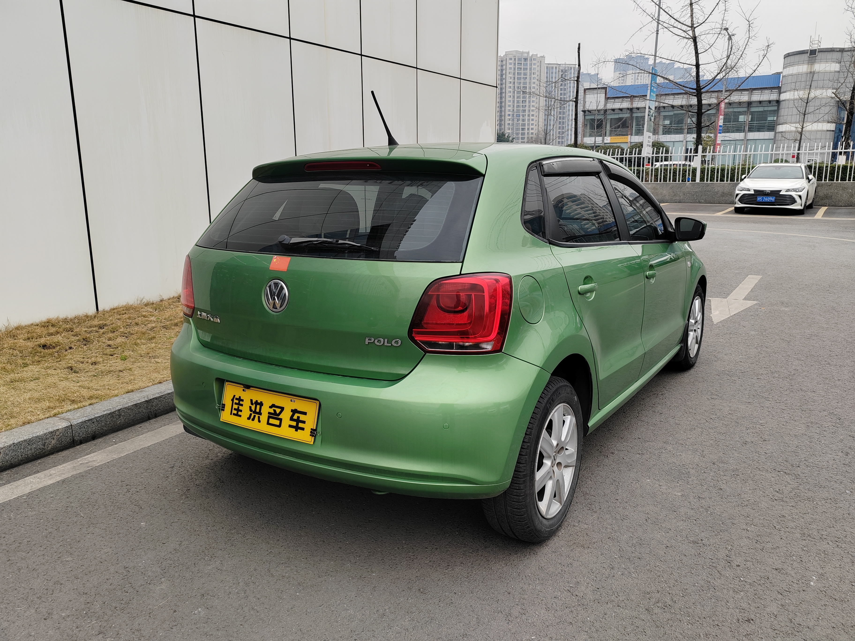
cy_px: 320
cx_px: 428
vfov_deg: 51.4
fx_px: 667
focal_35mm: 27
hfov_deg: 65.3
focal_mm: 6.14
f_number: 1.8
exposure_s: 1/190
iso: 100
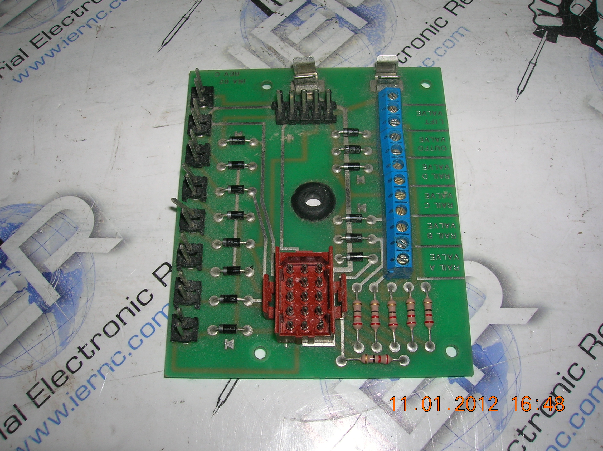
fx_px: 592
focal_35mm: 34
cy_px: 226
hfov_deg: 54.0
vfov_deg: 41.7
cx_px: 302
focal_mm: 5.7
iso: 50
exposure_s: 1/60.1
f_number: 4.9
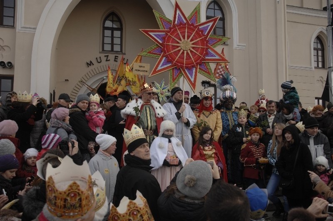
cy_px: 110
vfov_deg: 41.6
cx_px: 166
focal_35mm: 32
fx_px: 291
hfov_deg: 59.6
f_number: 3.5
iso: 100
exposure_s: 1/250
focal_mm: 21
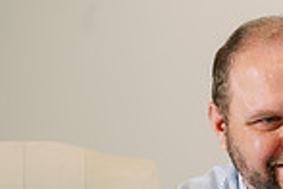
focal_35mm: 205
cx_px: 526
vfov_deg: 6.5
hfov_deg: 9.5
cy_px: 356
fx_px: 1611
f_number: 5.6
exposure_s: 1/160
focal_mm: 52
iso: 160
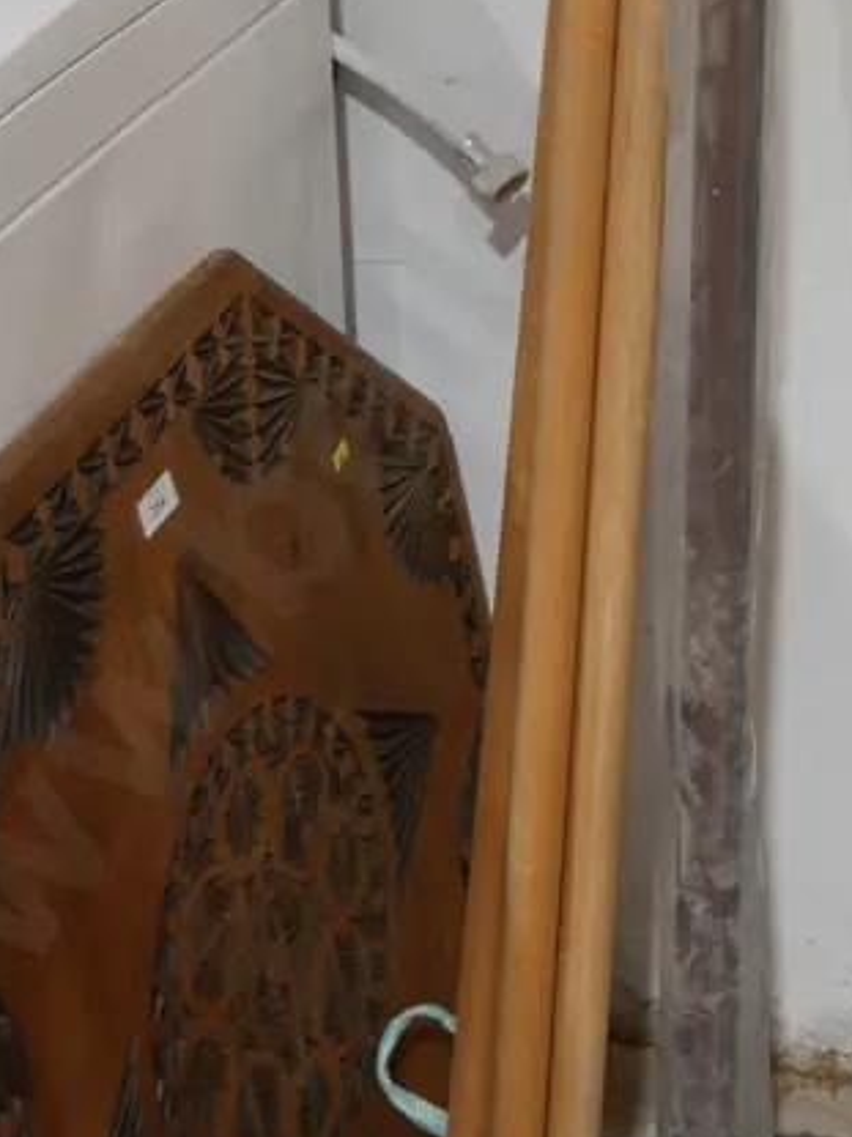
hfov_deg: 18.5
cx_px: 692
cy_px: -16
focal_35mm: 79
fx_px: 2594
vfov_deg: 23.6
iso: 320
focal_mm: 16
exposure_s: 1/60
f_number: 3.6
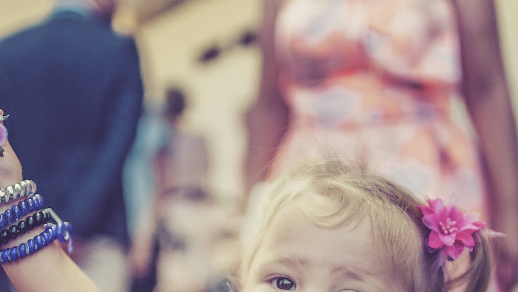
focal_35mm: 72
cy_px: 388
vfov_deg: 15.9
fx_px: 989
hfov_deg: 29.3
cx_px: 261
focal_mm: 30
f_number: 1.6
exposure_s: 1/1600
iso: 320
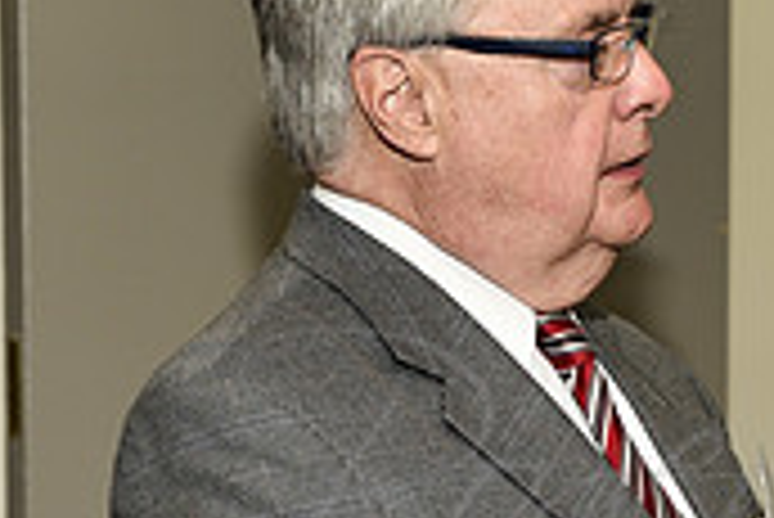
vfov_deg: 8.4
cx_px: 1134
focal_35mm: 162
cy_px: 529
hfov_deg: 12.1
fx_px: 3486
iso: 200
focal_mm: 48
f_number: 5
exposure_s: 1/60
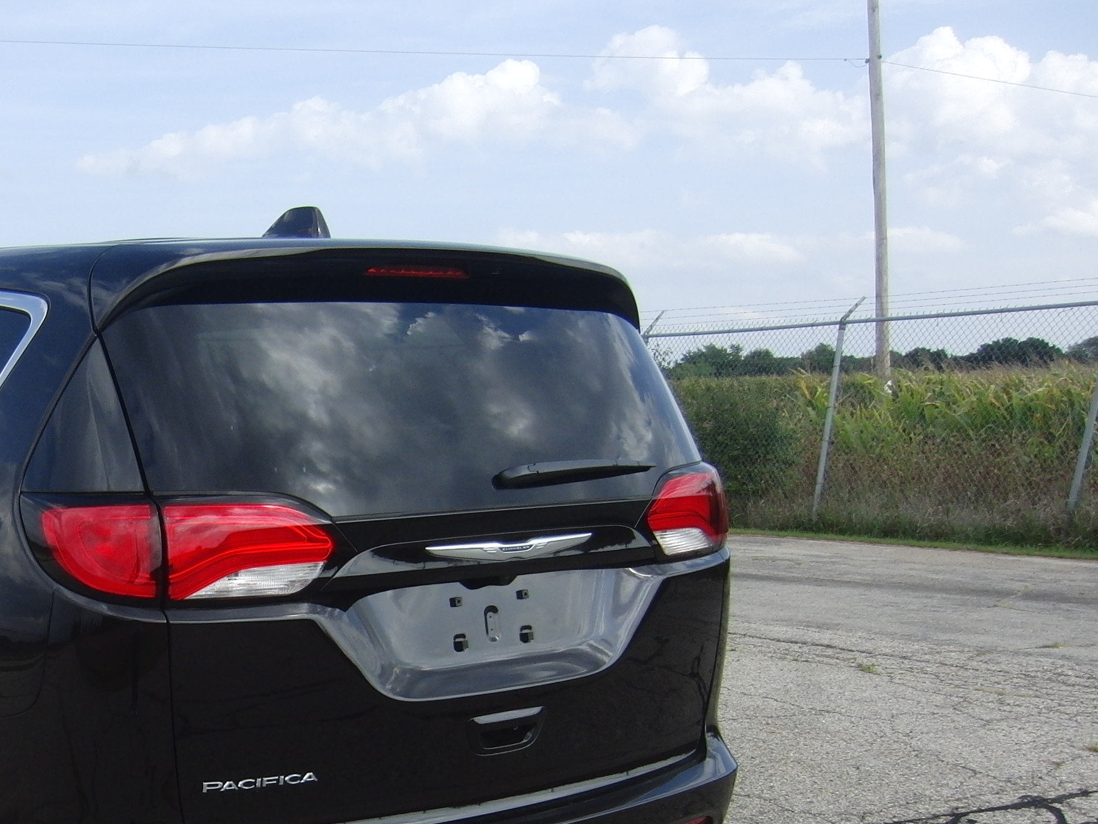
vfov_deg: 28.8
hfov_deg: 36.3
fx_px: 1554
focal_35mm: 49
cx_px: 90
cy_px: 703
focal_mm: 4.3
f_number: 3.2
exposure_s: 1/640
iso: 100
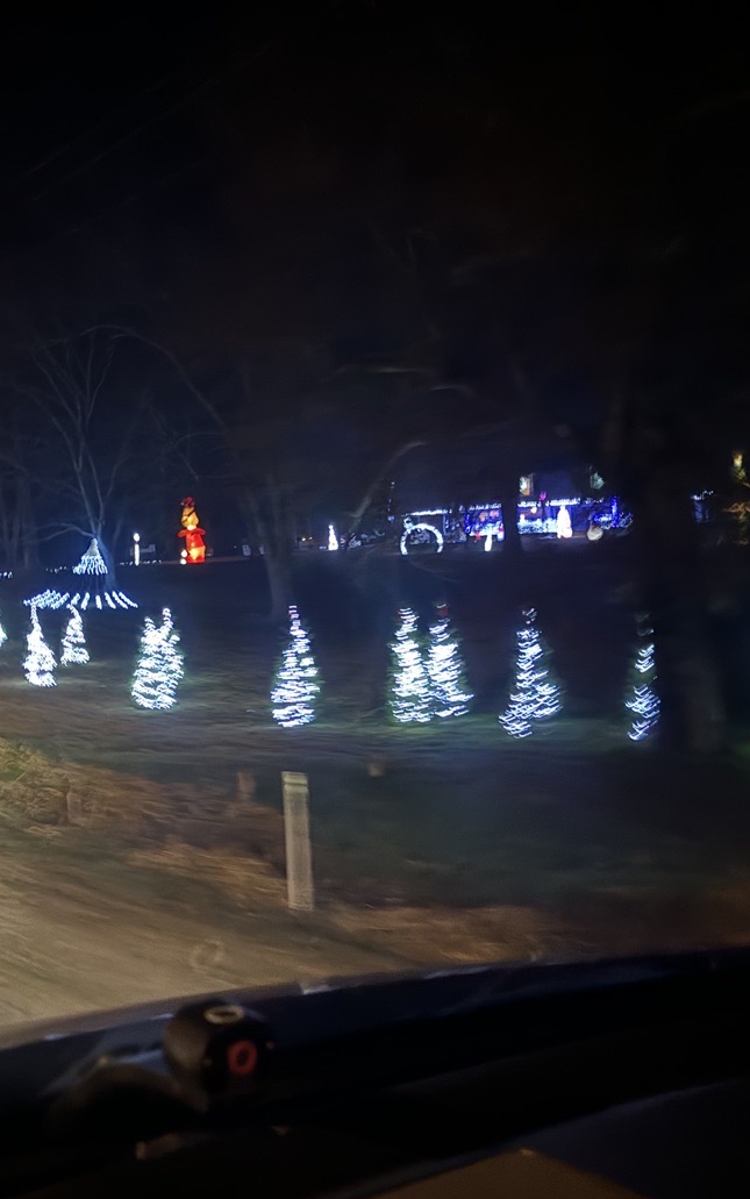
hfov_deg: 34.3
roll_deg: +0.4
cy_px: 554
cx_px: 278
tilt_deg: -0.4
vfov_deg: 52.7
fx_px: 1209
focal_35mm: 37
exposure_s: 1/5
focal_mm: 6.76
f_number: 1.78
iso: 1250
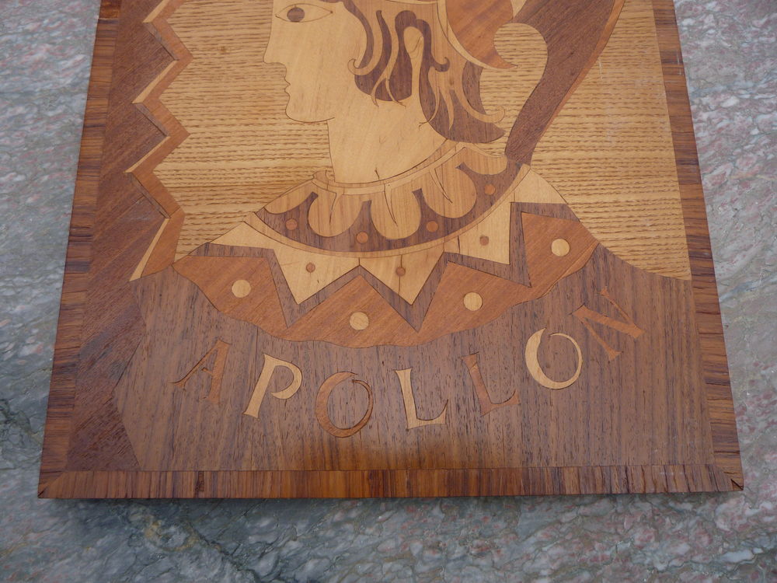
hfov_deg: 60.0
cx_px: 388
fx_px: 673
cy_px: 292
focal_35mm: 30
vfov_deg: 46.8
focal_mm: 5.2
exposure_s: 1/200
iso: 100
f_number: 4
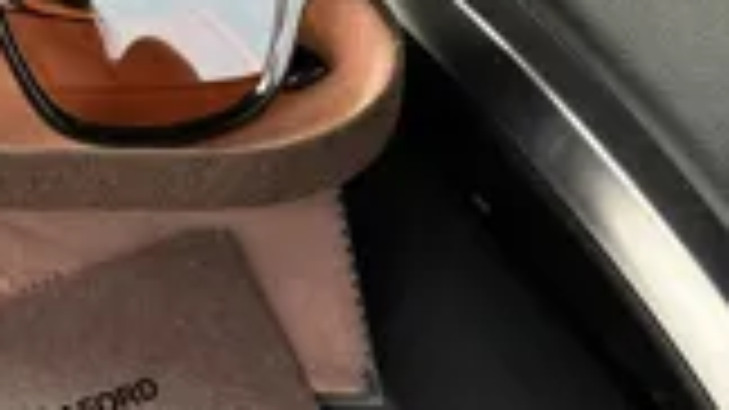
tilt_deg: -48.5
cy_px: 27
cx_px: -63
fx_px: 2995
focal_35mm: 155
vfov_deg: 7.8
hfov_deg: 13.6
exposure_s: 1/60
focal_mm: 6.76
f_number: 1.78
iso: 160
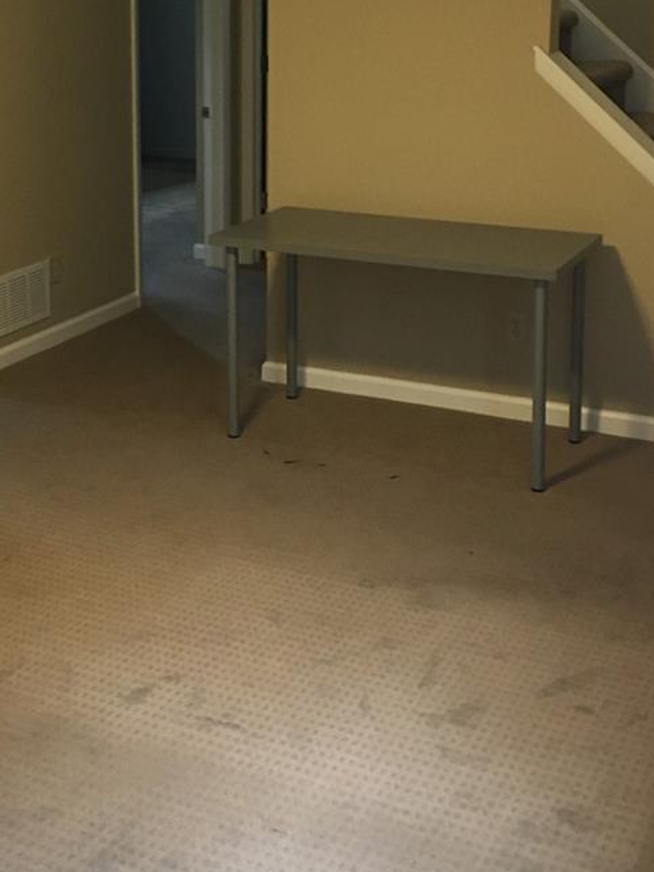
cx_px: 252
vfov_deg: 34.6
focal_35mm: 54
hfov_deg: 27.0
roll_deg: -0.2
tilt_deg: -10.4
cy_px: 199
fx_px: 1360
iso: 200
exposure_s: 1/24
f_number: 2.2
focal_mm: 4.15
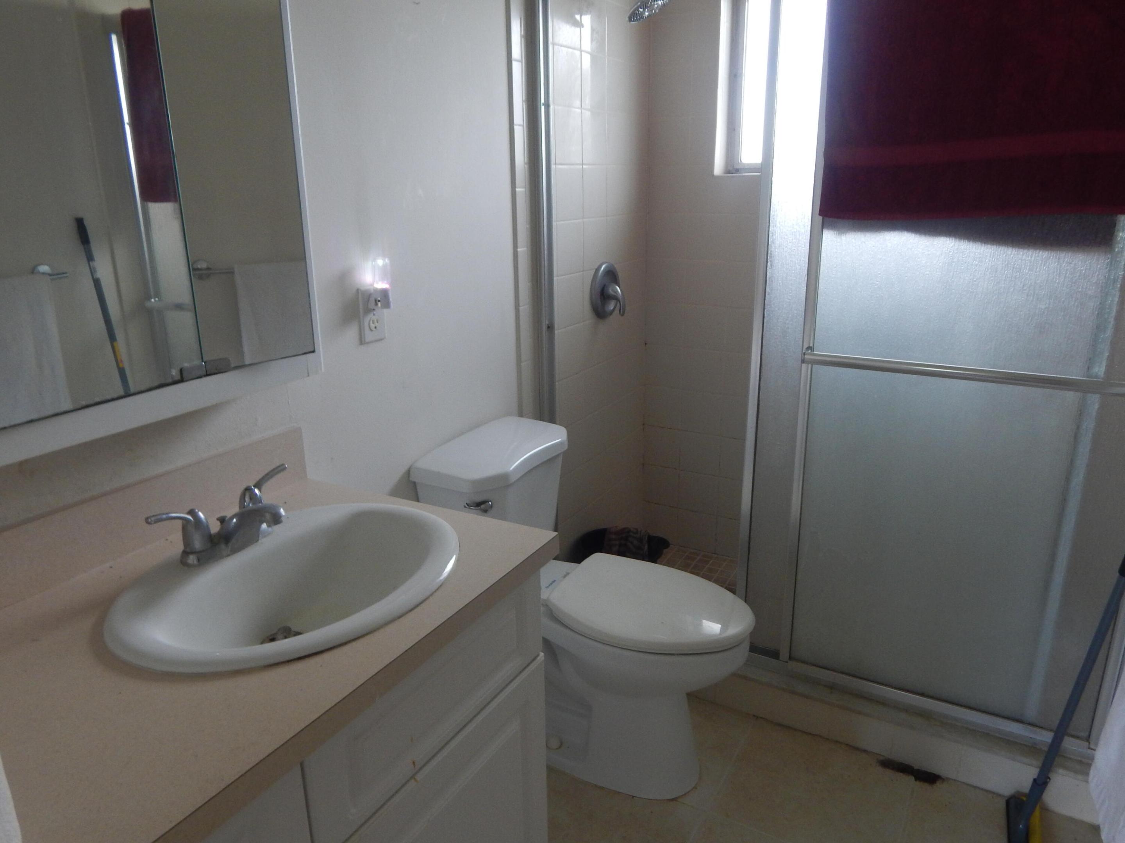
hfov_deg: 69.4
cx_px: 562
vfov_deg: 54.9
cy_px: 422
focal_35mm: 25
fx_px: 812
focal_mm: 4.5
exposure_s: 1/30
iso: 220
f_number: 3.1
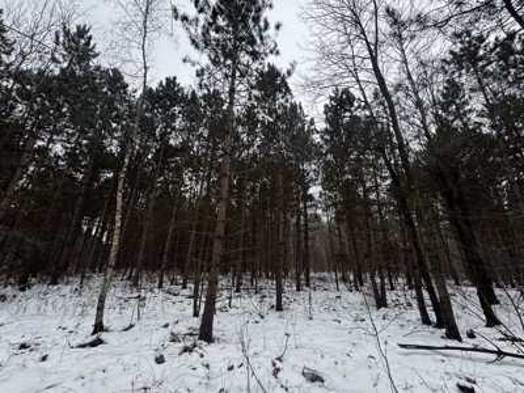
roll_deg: -1.3
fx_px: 212
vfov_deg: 85.7
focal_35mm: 14
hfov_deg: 102.1
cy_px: 196
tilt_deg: +19.1
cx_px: 262
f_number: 2.2
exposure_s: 1/99
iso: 64
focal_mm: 2.22
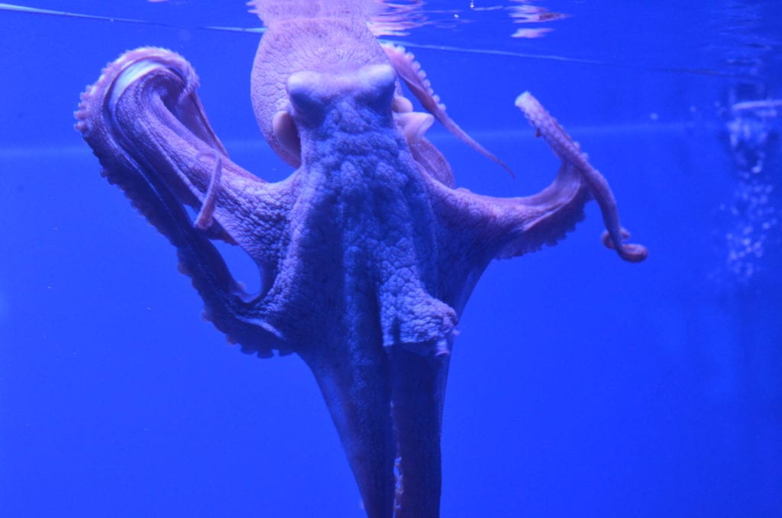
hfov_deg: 27.0
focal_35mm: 75
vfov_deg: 18.1
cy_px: 259
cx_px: 391
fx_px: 1626
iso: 2000
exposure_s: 1/60
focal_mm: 50
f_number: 4
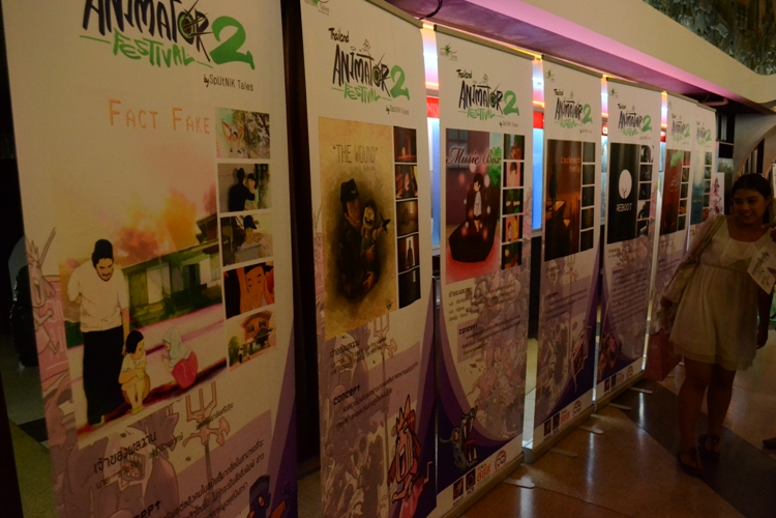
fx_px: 582
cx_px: 388
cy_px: 259
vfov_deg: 47.9
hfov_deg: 67.4
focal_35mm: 27
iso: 3200
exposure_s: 1/80
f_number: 5
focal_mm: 18
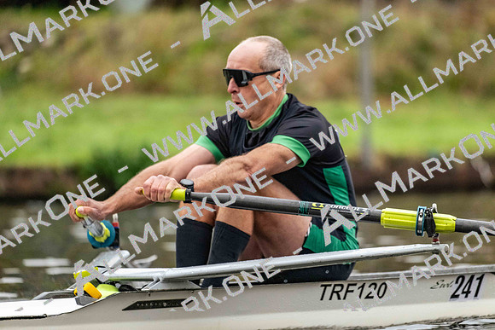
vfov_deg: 3.4
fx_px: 5501
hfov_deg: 5.2
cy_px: 165
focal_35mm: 400
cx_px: 248
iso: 5000
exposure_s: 1/2500
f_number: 4.5
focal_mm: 400
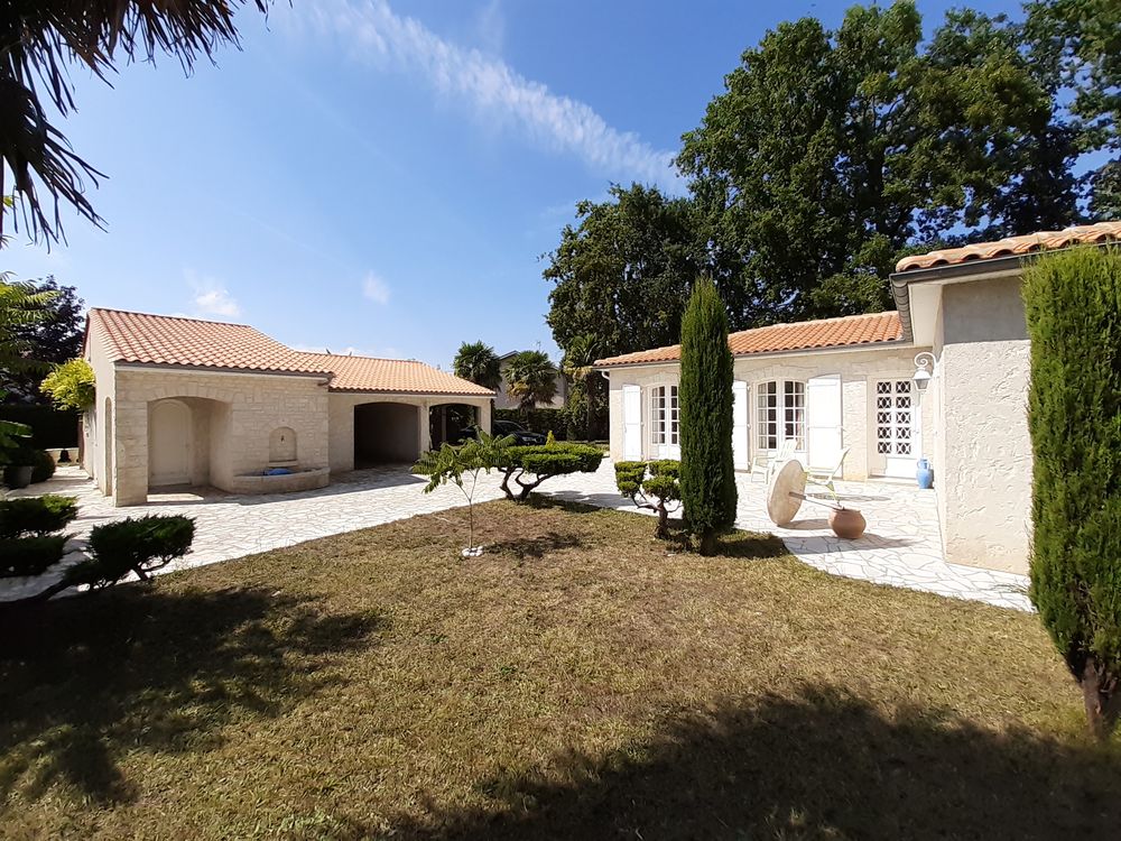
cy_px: 420
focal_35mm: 13
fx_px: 421
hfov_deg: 106.2
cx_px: 560
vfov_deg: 89.9
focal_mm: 1.13
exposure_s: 1/1477
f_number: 2.2
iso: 40
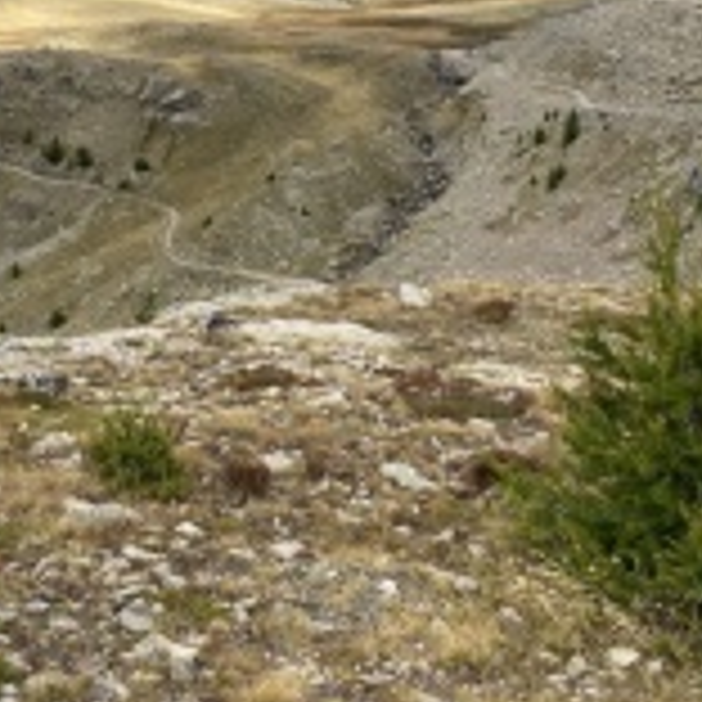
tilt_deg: -7.2
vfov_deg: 28.3
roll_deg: -1.6
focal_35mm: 59
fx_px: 1354
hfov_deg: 29.0
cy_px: 112
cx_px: 400
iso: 32
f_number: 1.8
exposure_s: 1/3497
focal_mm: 4.25
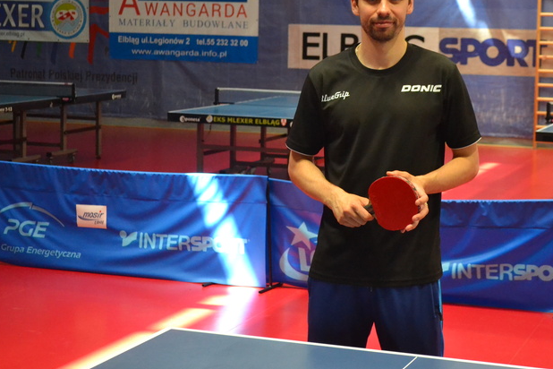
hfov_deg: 24.4
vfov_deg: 16.4
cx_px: 340
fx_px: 1275
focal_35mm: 83
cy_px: 115
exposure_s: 1/160
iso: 3200
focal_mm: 40
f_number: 5.3
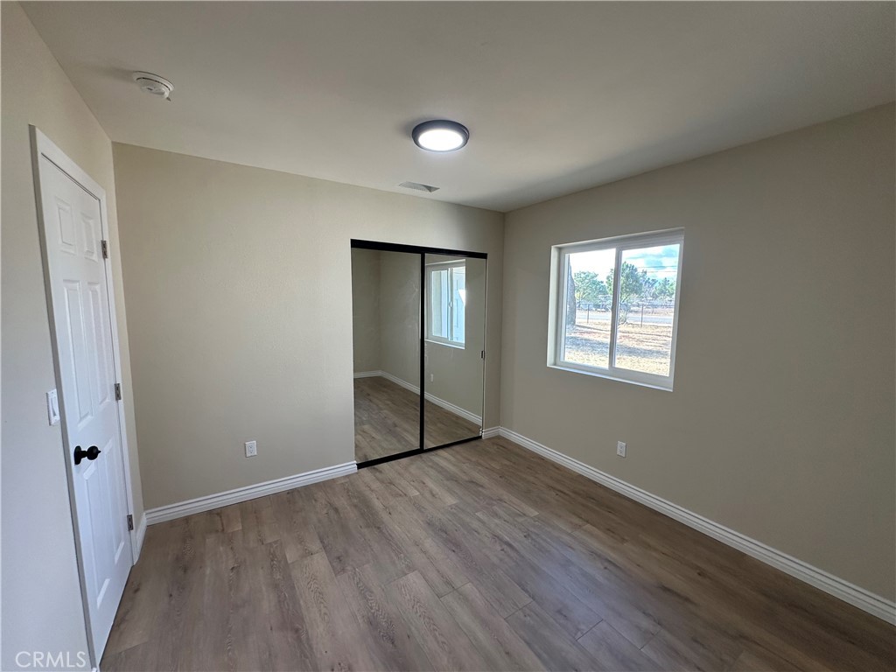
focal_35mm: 14
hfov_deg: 102.1
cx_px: 448
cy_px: 336
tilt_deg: -6.8
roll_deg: -1.5
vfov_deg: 85.7
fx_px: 362
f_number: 2.2
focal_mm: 2.22
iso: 80
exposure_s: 1/99
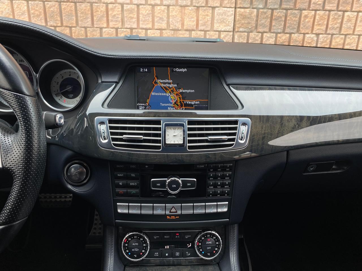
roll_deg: -1.6
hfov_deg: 67.3
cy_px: 136
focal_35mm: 26
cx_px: 181
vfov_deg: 53.1
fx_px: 272
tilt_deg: -19.5
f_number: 1.8
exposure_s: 1/168
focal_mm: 4.25
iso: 32
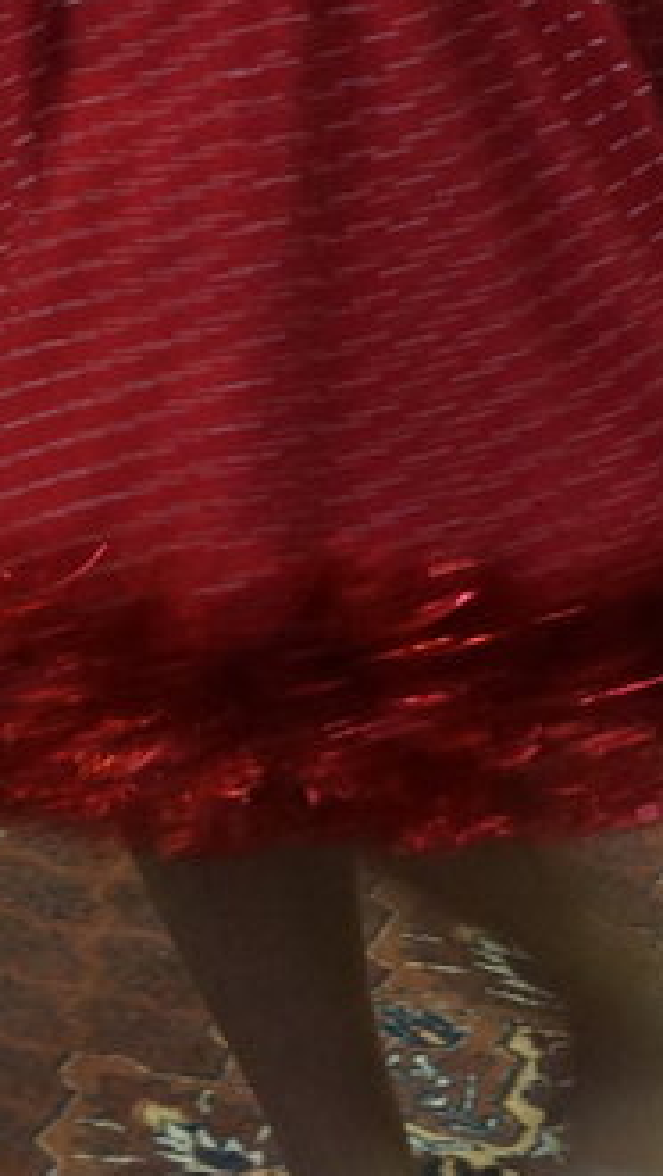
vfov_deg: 10.6
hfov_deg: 6.1
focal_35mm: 200
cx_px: 50
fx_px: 6241
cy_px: -175
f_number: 4.5
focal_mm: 28
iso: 800
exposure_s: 1/40
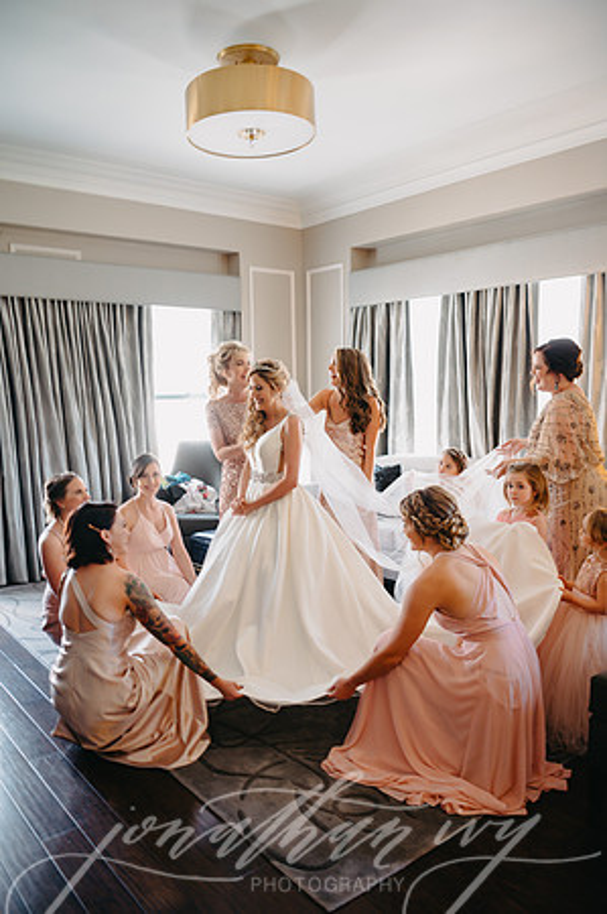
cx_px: 304
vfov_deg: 65.5
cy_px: 457
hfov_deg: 46.3
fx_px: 710
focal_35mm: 28
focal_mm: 28
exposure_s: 1/100
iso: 1000
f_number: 2.8
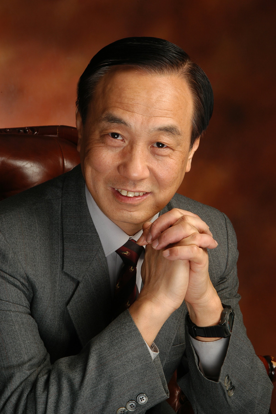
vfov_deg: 17.5
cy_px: 207
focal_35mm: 117
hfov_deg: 11.7
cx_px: 138
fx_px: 1348
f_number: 16
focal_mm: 78
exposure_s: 1/60
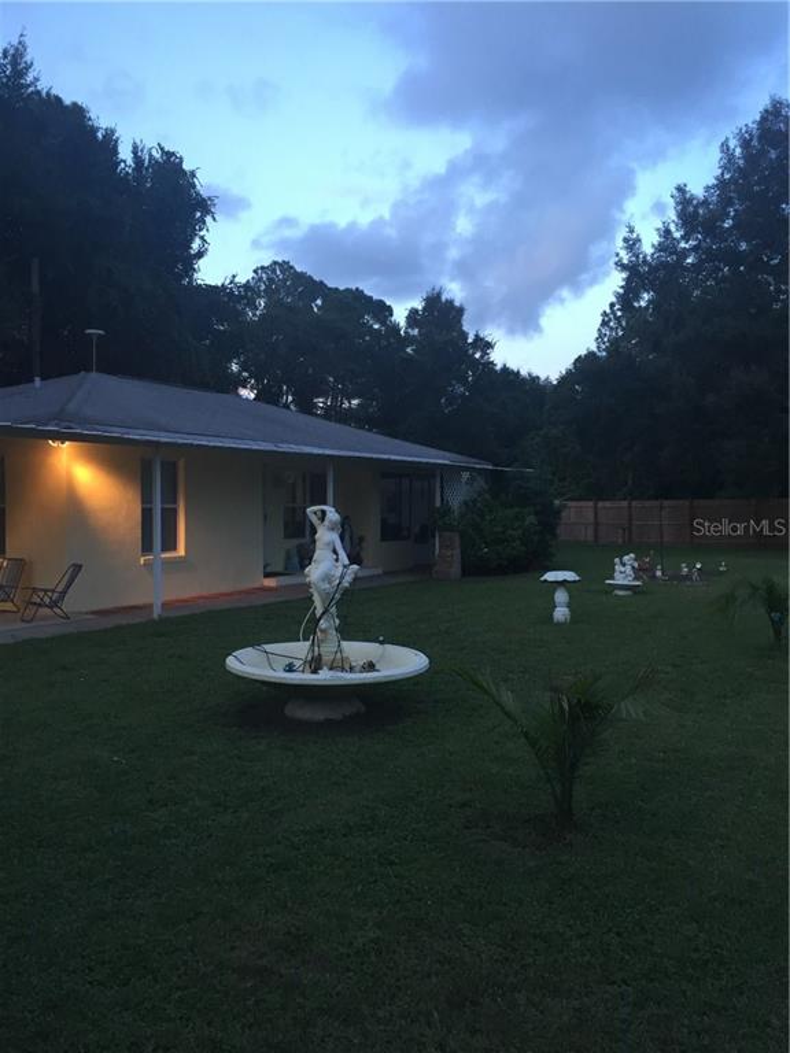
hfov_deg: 48.2
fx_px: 882
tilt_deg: -3.2
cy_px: 526
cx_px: 395
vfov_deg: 61.7
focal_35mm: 29
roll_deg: -0.1
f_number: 2.2
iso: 80
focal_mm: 4.15
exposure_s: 1/30
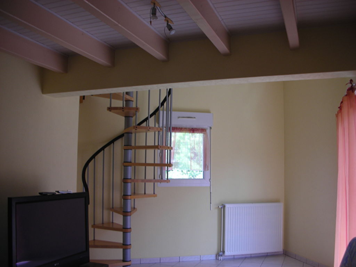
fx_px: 360
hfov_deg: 52.6
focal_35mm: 35
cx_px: 178
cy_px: 134
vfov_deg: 40.7
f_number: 3
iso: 50
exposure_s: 1/43.1
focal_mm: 5.8
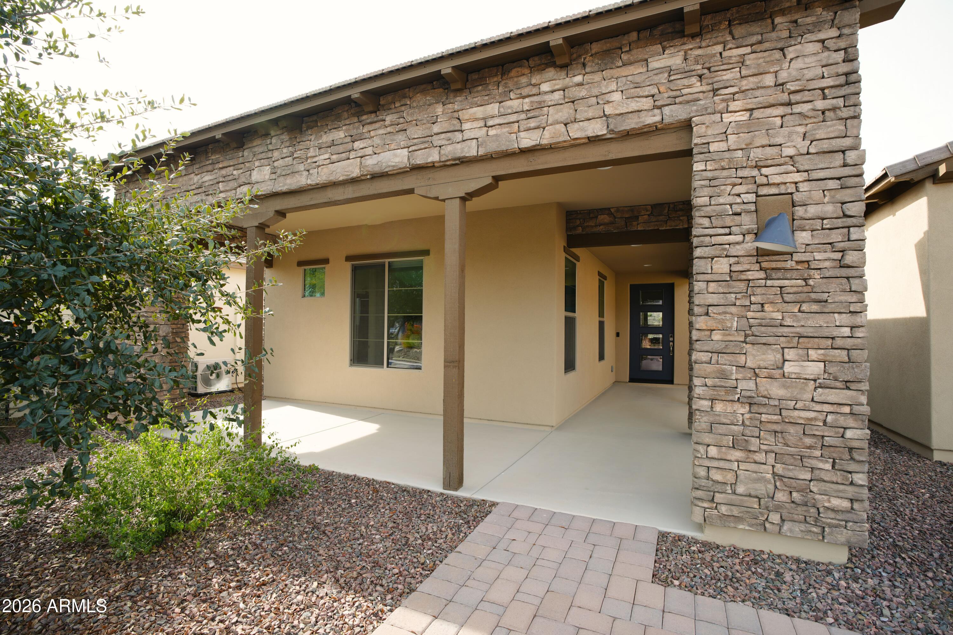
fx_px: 424
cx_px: 476
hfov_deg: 96.7
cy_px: 318
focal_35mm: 16
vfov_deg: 73.7
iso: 100
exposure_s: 1/160
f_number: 5
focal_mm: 16
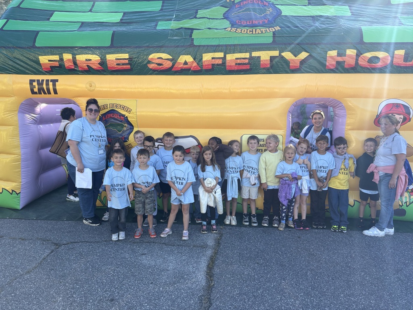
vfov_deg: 53.1
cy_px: 155
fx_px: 310
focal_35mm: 26
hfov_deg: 67.3
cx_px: 206
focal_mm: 5.96
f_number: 1.6
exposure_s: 1/708
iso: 50
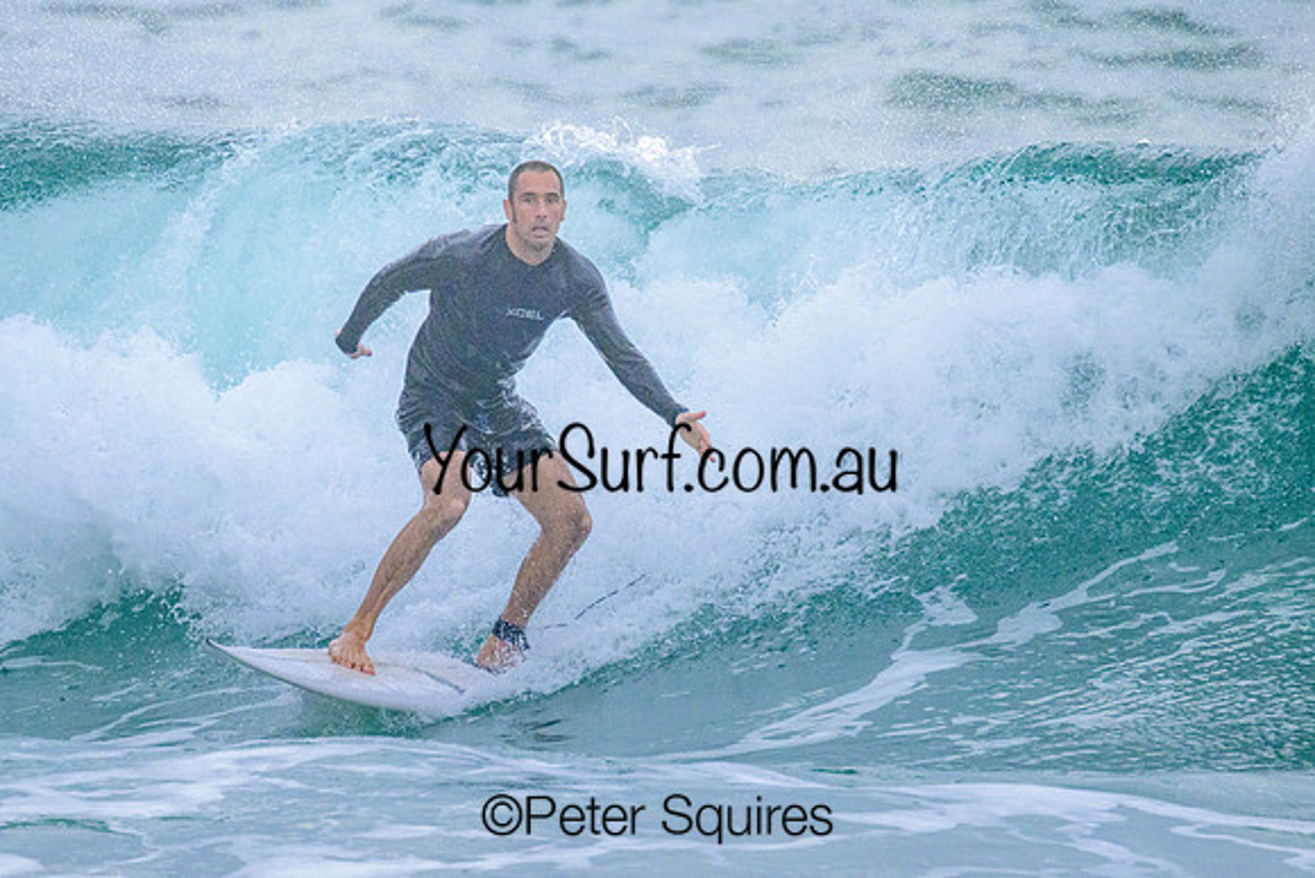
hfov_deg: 1.9
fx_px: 40212
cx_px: 531
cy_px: 320
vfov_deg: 1.3
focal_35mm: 1101
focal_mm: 800
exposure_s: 1/2000
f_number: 11
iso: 2800
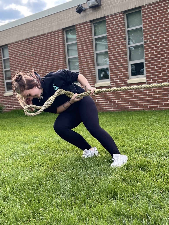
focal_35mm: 26
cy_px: 112
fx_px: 169
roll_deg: +1.9
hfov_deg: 53.1
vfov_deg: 67.3
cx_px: 84
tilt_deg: -7.5
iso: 50
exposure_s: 1/845
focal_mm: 5.1
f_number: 1.6
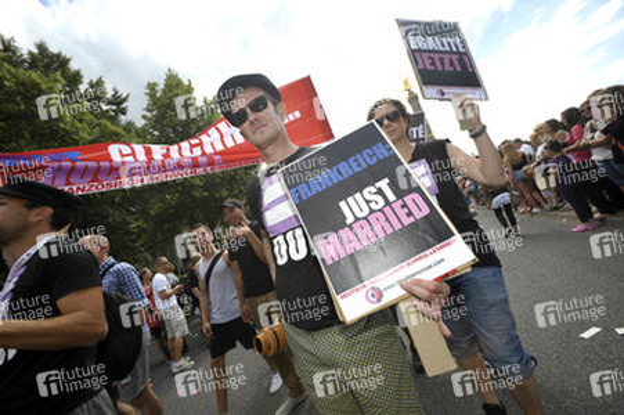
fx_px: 242
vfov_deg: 81.1
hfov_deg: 104.3
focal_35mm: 14
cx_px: 312
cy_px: 208
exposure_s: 1/250
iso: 200
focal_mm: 14
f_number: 7.1
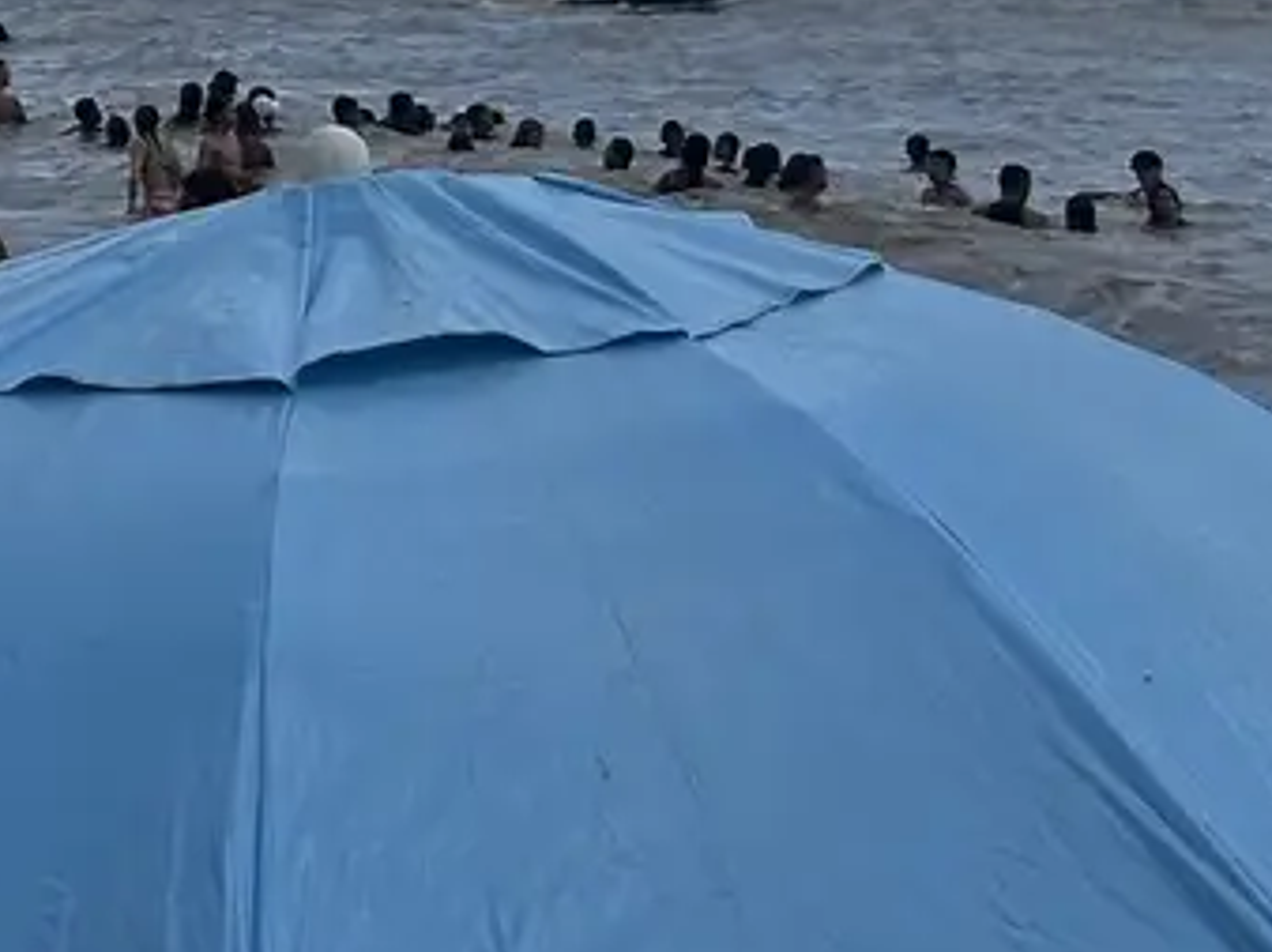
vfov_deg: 7.2
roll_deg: -0.3
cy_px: -944
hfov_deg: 9.4
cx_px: -1103
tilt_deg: +6.0
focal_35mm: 199
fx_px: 7307
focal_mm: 6.86
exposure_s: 1/8929
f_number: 1.78
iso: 64
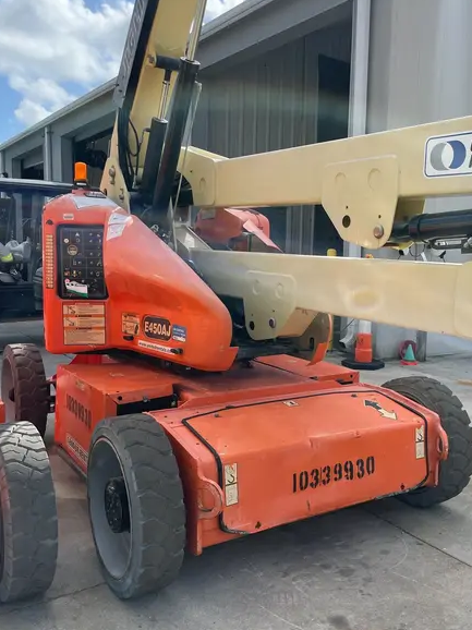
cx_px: 293
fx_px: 600
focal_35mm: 33
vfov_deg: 55.4
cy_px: 320
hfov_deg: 42.6
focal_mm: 4.2
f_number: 1.6
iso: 50
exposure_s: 1/2882
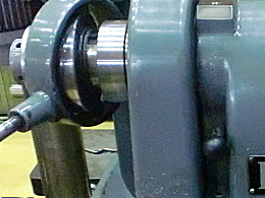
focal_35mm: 86
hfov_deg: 21.6
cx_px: 287
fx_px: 658
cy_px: 185
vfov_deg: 16.9
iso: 1600
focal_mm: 6.3
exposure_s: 1/50
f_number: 3.1
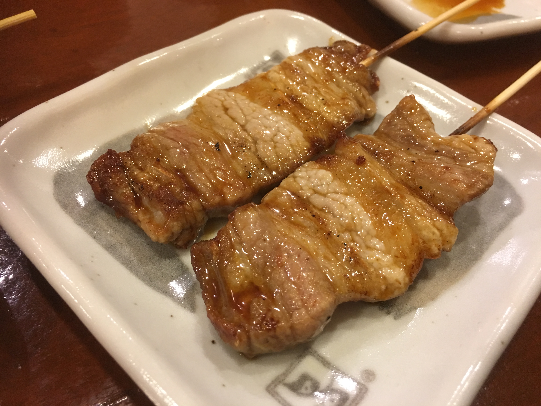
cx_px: 270
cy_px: 203
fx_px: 453
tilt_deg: -48.4
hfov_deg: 61.7
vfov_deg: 48.2
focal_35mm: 29
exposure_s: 1/15
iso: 80
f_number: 2.2
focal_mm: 4.15
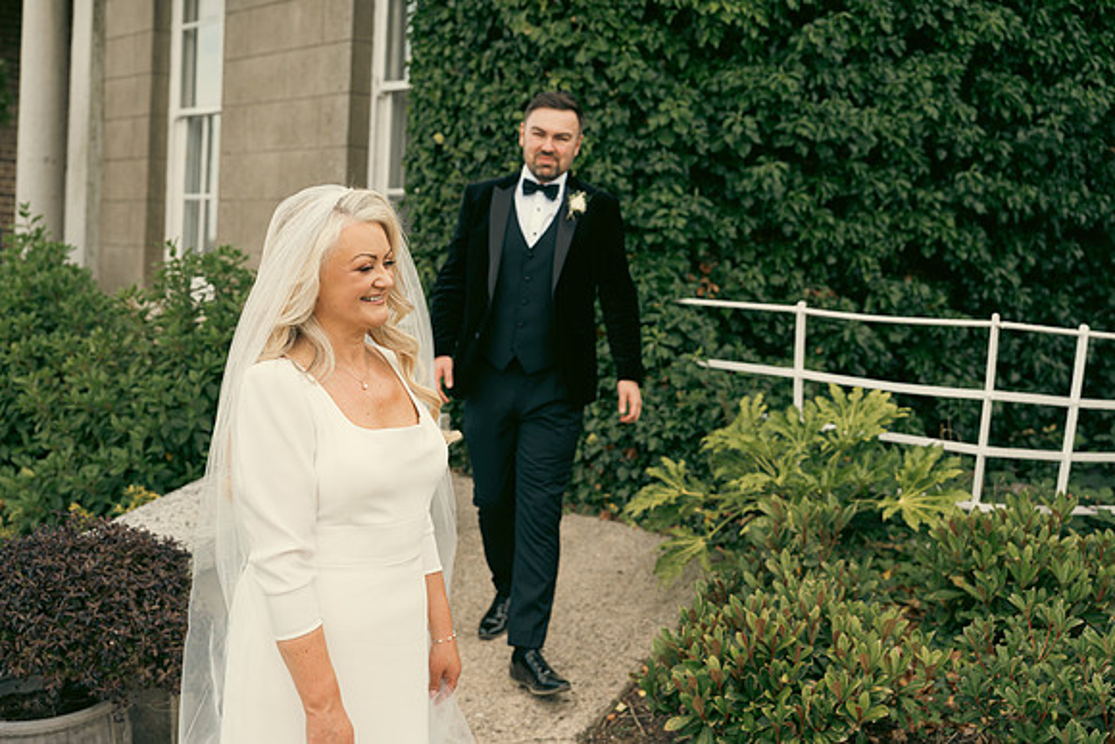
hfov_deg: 41.1
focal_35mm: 48
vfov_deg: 28.1
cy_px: 372
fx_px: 1487
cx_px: 558
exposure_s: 1/400
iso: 125
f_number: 3.5
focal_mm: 48
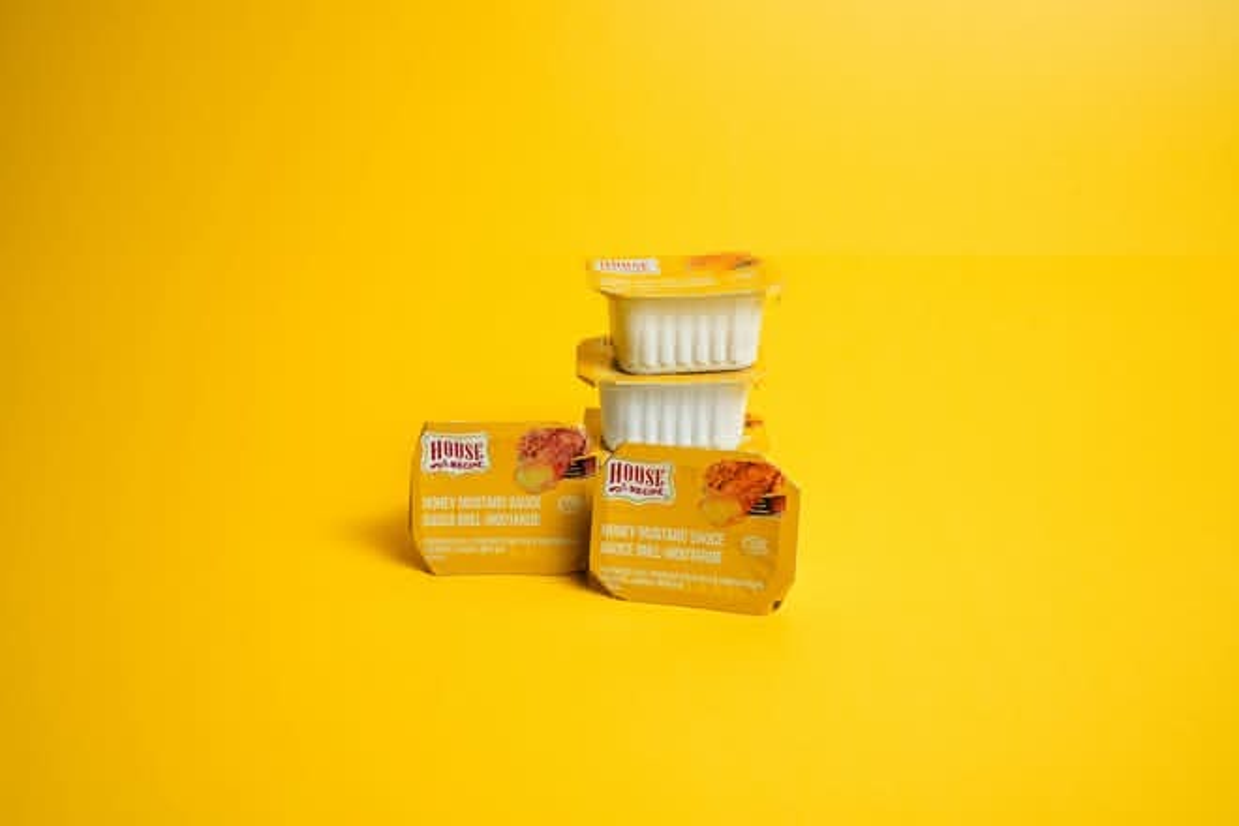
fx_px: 1204
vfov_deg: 37.9
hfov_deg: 54.4
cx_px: 620
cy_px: 413
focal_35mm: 35
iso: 320
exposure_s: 1/160
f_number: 9
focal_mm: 35
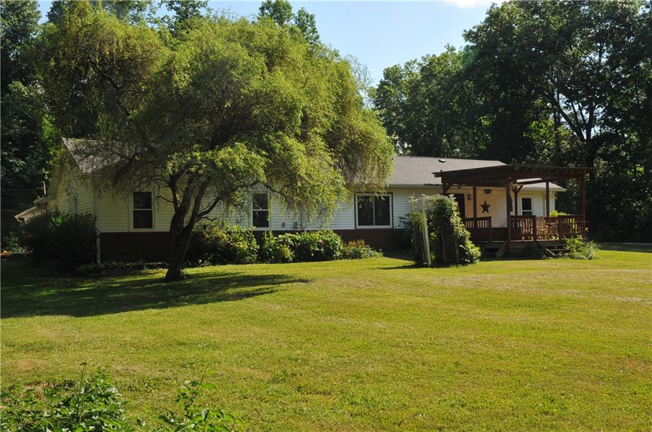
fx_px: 678
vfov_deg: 35.4
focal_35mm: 38
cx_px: 326
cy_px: 216
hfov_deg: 51.4
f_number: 11
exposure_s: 1/400
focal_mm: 25
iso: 400
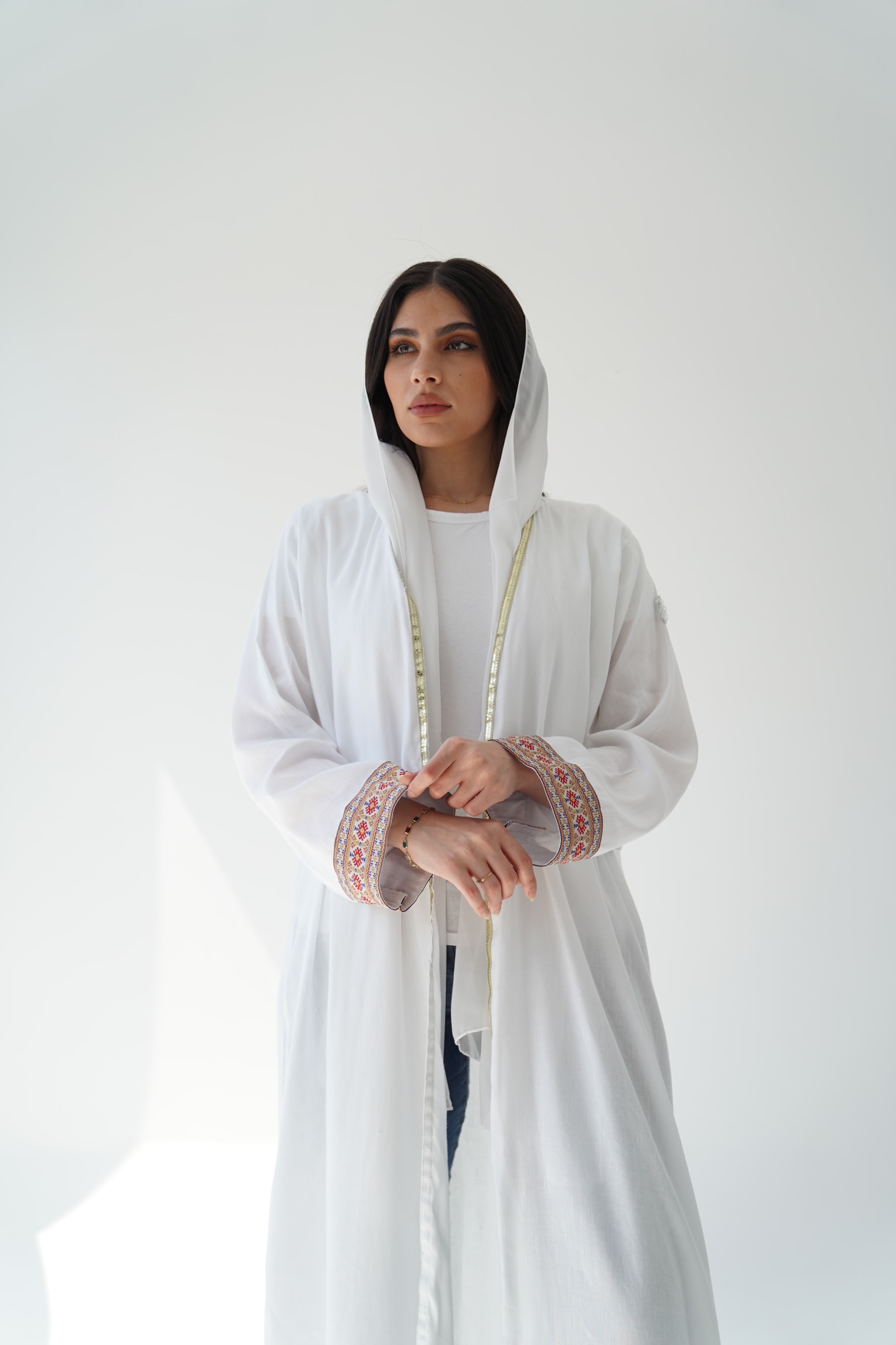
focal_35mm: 42
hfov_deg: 31.9
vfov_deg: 46.4
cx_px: 448
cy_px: 672
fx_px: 1568
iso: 100
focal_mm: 42
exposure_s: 1/320
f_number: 2.8
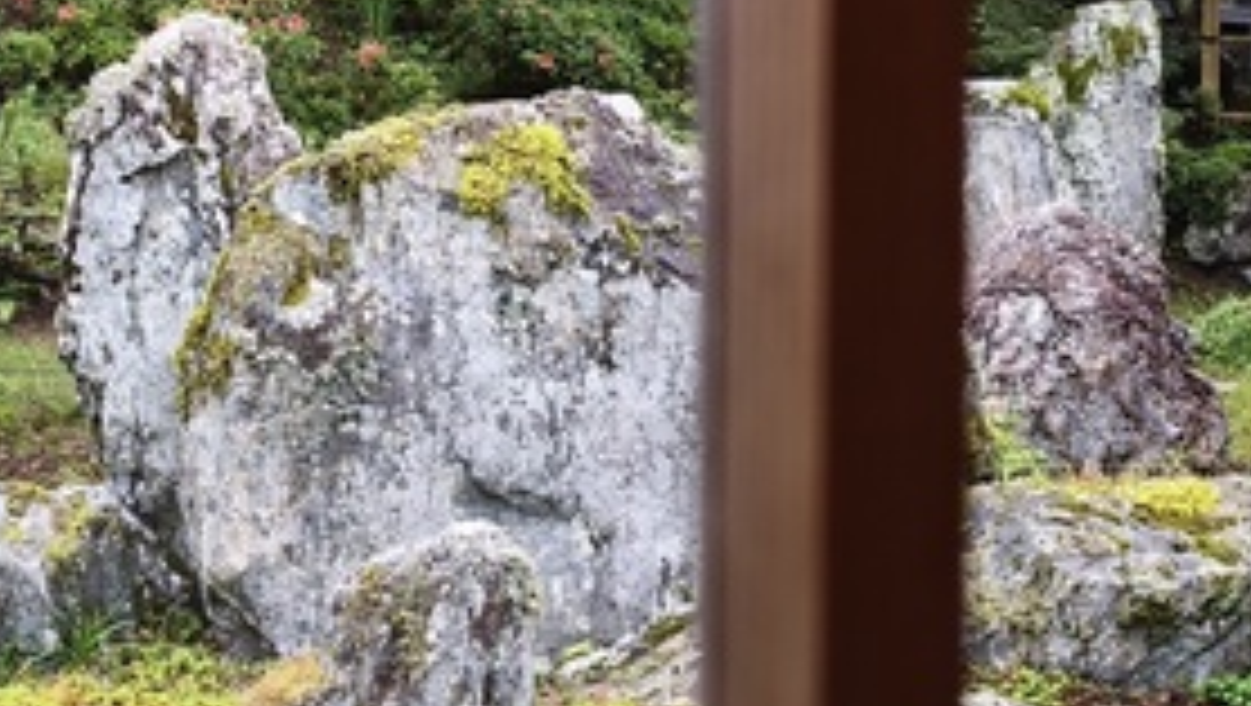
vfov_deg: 13.3
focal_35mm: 90
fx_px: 2988
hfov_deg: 23.6
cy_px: 13
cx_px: 572
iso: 250
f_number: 1.62
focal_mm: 6.45
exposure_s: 1/120
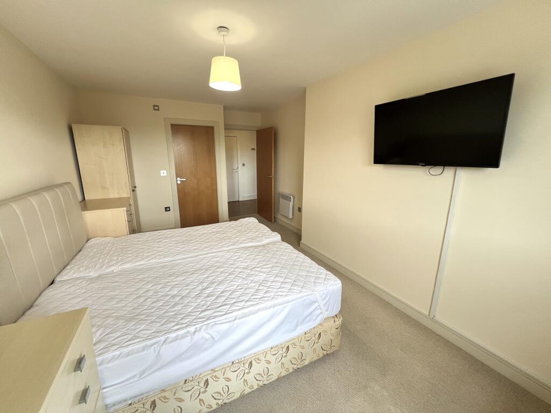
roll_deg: -0.2
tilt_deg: -13.0
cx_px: 276
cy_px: 206
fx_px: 207
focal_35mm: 13
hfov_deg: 106.2
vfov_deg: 89.9
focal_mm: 1.57
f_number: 1.8
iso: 160
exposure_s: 1/100
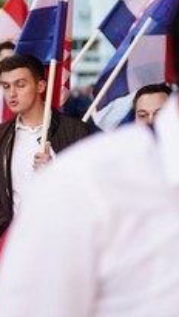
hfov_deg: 8.0
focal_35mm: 146
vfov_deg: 14.7
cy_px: 85
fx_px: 1231
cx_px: -147
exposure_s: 1/200
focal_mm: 35
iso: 1250
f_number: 1.2
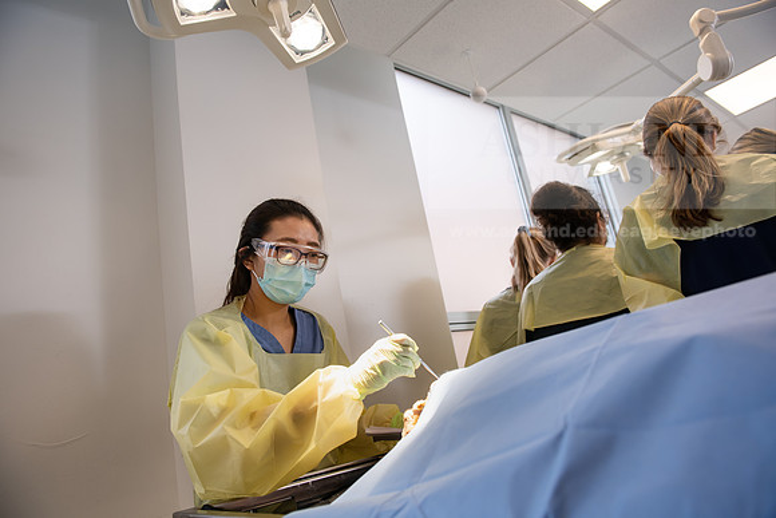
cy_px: 259
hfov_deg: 73.7
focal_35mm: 24
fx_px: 517
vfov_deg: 53.2
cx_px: 388
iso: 320
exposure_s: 1/200
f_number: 4
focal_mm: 24
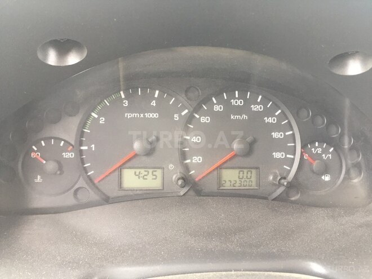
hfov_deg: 61.7
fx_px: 312
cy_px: 140
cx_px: 186
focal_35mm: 29
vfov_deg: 48.2
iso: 50
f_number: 2.2
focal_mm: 4.15
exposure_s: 1/33
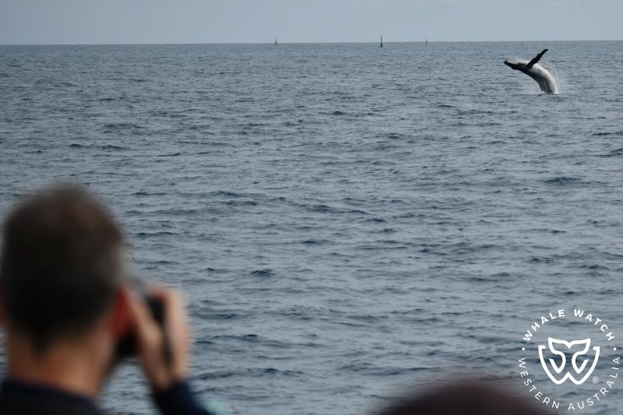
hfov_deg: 16.8
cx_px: 312
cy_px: 208
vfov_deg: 11.2
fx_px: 2111
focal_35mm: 122
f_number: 5
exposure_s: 1/8000
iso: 500
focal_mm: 122
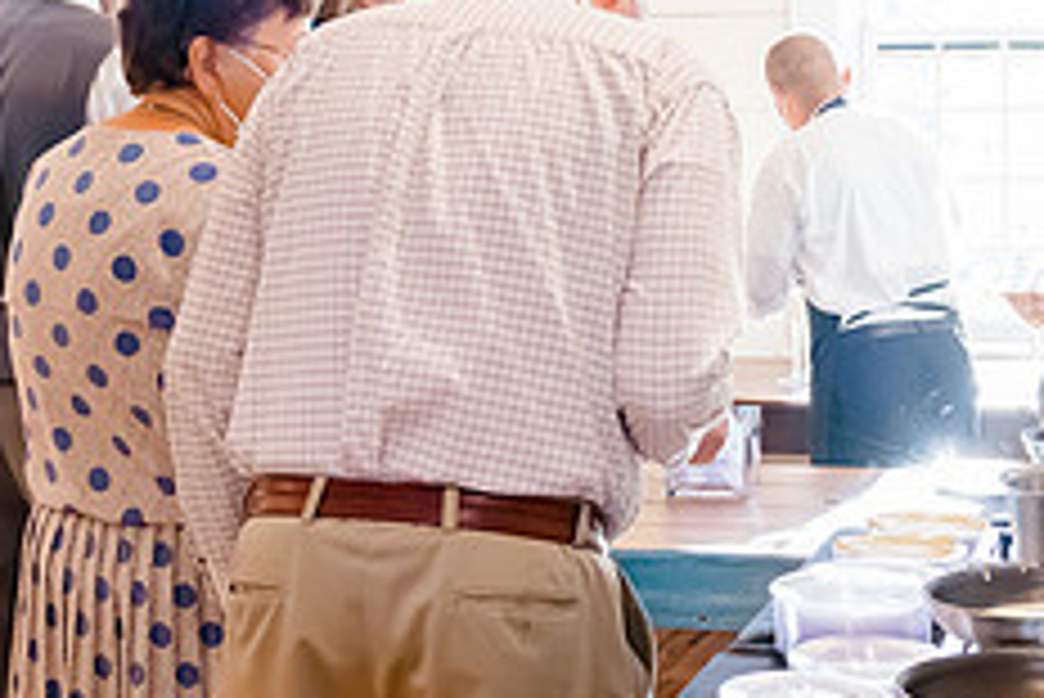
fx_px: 2263
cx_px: 702
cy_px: 197
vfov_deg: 17.4
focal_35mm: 78
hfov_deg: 25.8
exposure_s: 1/200
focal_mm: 24
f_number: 6.3
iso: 3200
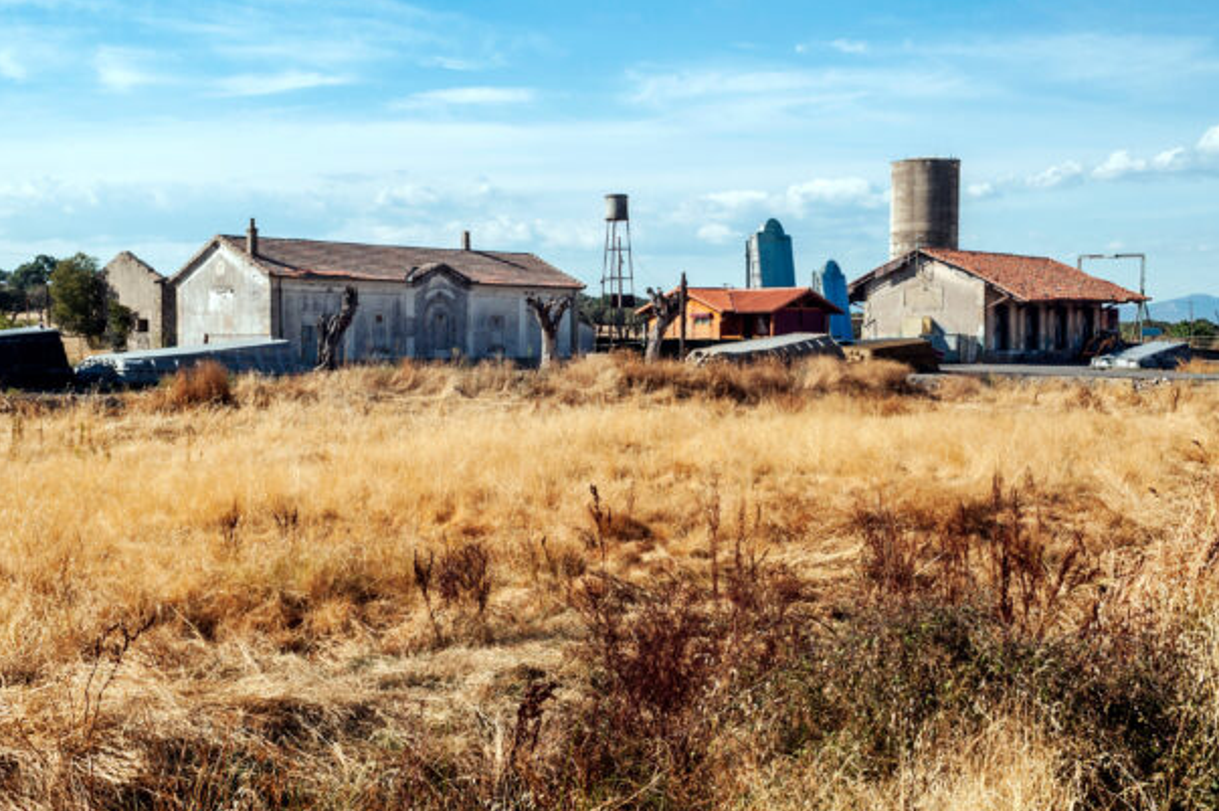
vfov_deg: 31.8
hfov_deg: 46.4
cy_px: 362
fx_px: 1421
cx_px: 544
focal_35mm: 42
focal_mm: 22
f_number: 10
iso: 200
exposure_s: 1/200
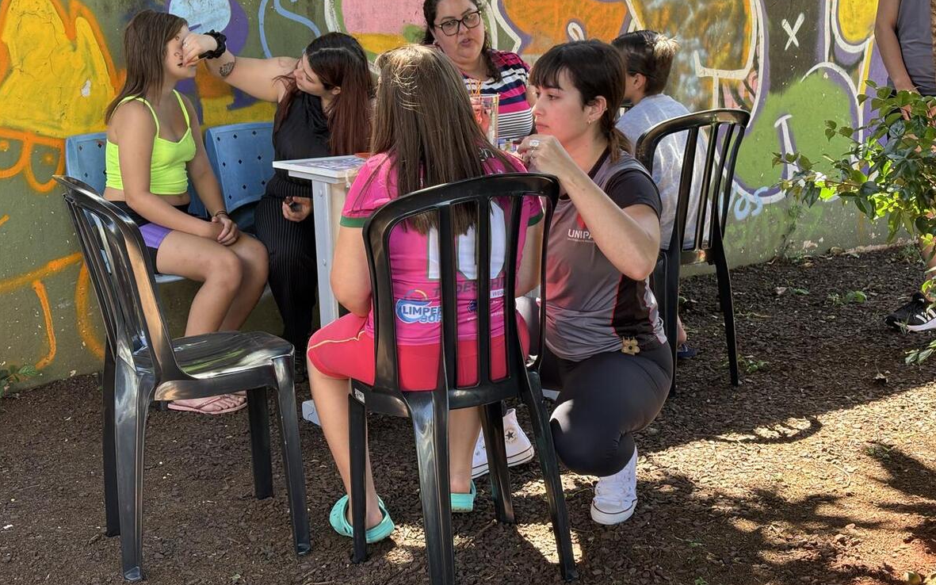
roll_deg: +0.5
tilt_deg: -10.4
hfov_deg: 36.3
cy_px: 235
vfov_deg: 23.1
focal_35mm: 56
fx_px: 1428
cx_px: 473
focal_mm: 5.96
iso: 50
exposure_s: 1/96
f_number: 1.6
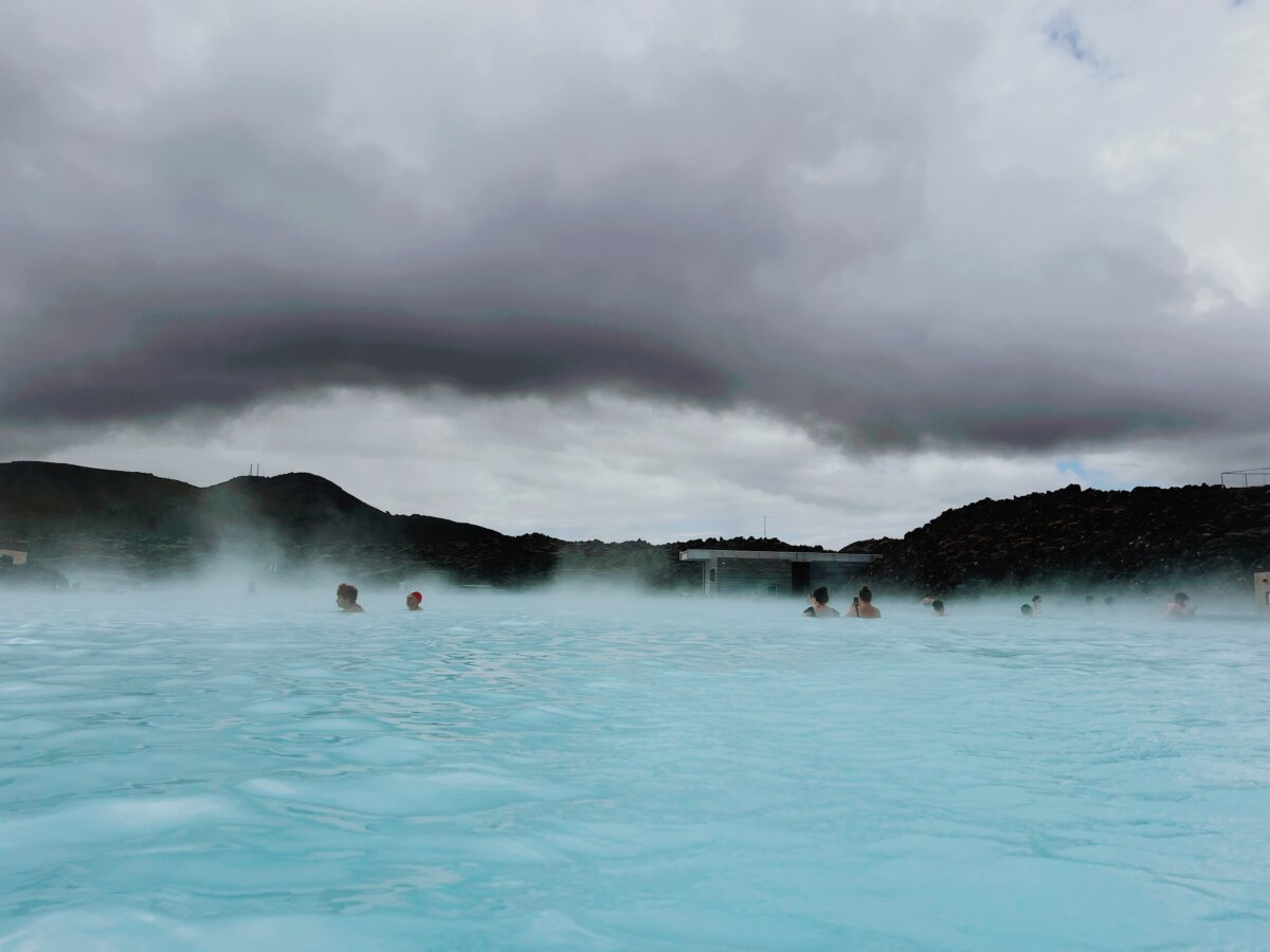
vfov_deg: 53.1
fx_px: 954
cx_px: 635
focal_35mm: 26
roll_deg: -0.7
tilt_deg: +6.5
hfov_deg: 67.3
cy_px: 476
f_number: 1.5
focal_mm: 5.7
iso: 50
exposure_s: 1/7463
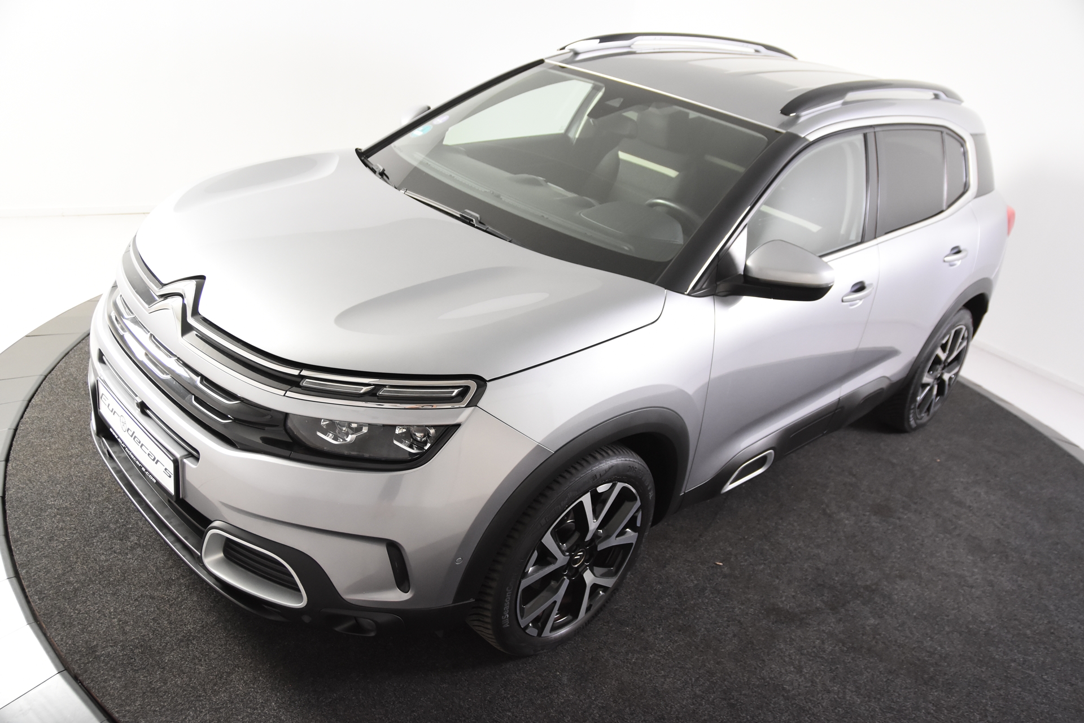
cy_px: 362
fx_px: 903
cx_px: 542
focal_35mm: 30
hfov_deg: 61.9
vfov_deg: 43.6
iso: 1600
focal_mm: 20
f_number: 3.5
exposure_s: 1/50
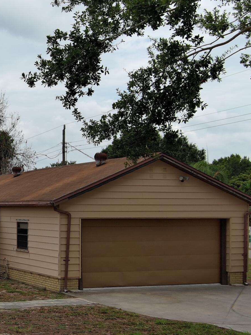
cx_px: -62
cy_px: 207
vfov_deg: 27.7
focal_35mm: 70
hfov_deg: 19.6
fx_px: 677
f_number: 2.8
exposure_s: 1/2037
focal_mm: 10.57
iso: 101
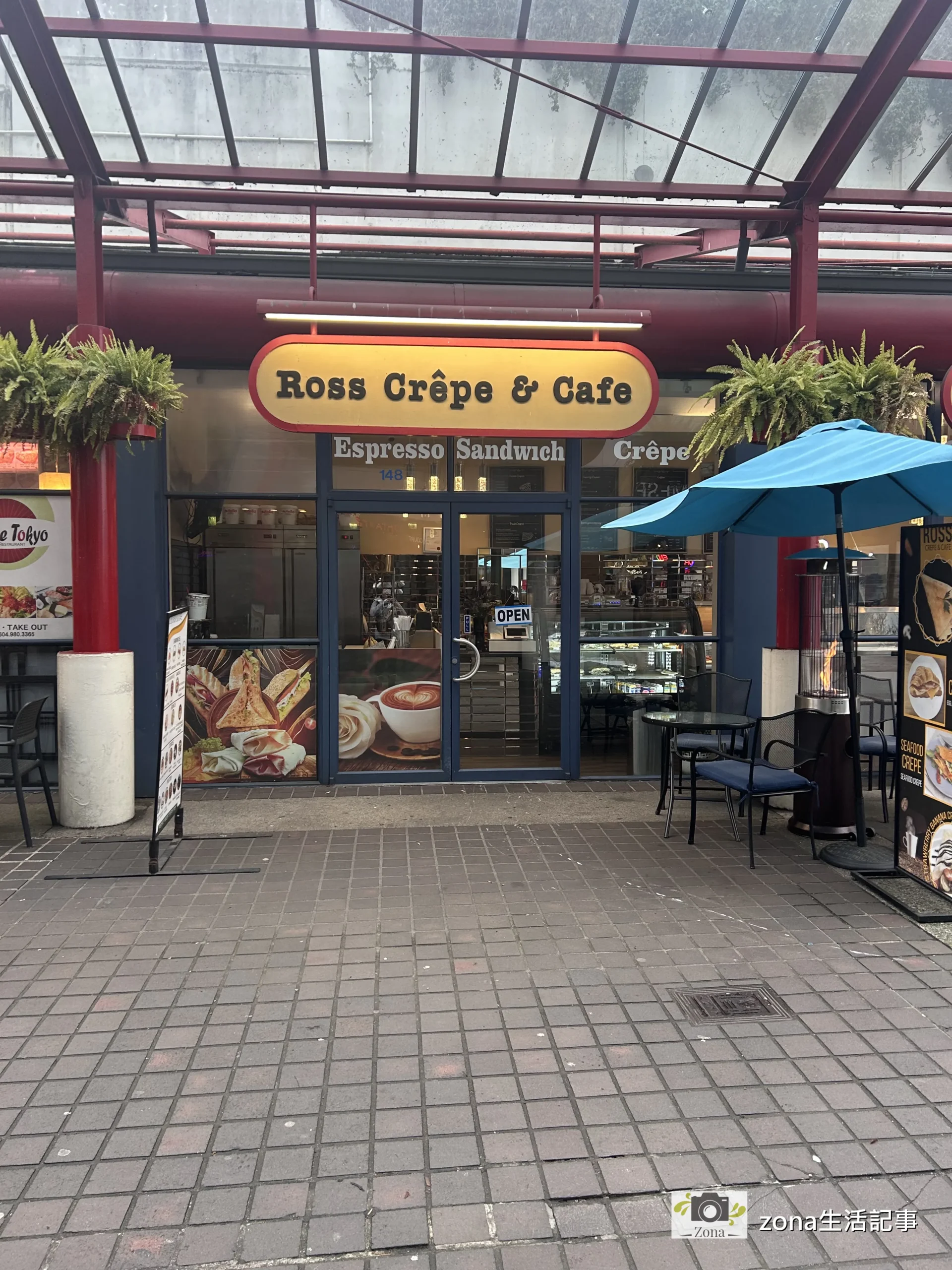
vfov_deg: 67.3
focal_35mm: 26
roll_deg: -1.0
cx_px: 476
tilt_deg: -2.7
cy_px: 635
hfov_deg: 53.1
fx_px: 953
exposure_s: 1/120
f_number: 1.5
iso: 100
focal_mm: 5.7
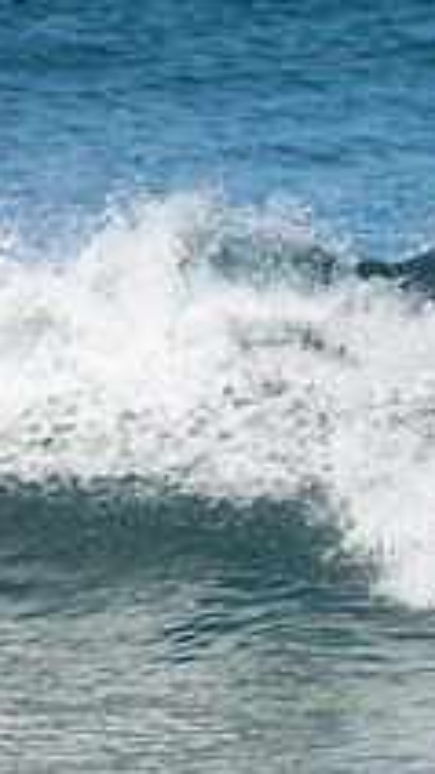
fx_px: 35408
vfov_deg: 1.3
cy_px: 268
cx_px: 1020
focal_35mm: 1724
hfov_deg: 0.7
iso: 280
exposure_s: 1/1250
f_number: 5.6
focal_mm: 400
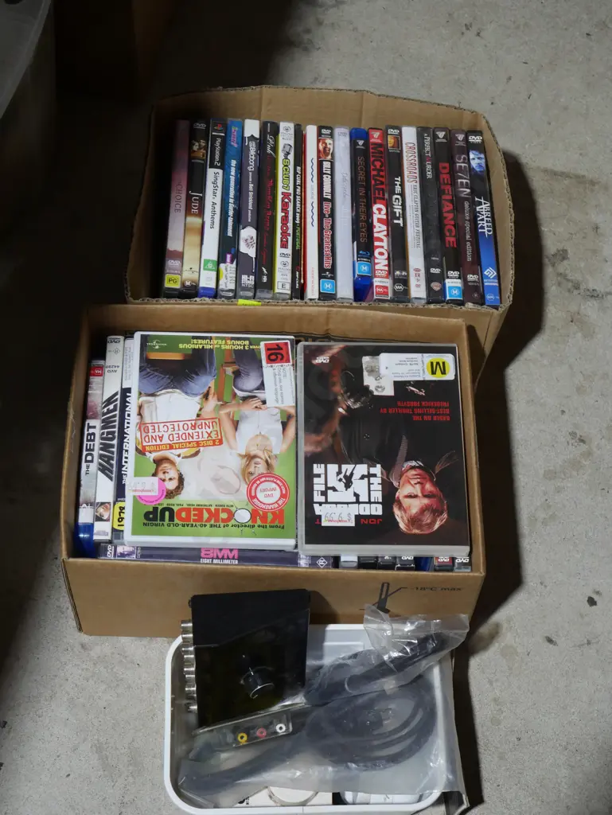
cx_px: 306
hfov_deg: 22.3
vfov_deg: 29.4
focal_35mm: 66
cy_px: 408
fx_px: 1555
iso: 640
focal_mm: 33
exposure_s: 1/80
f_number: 5.4
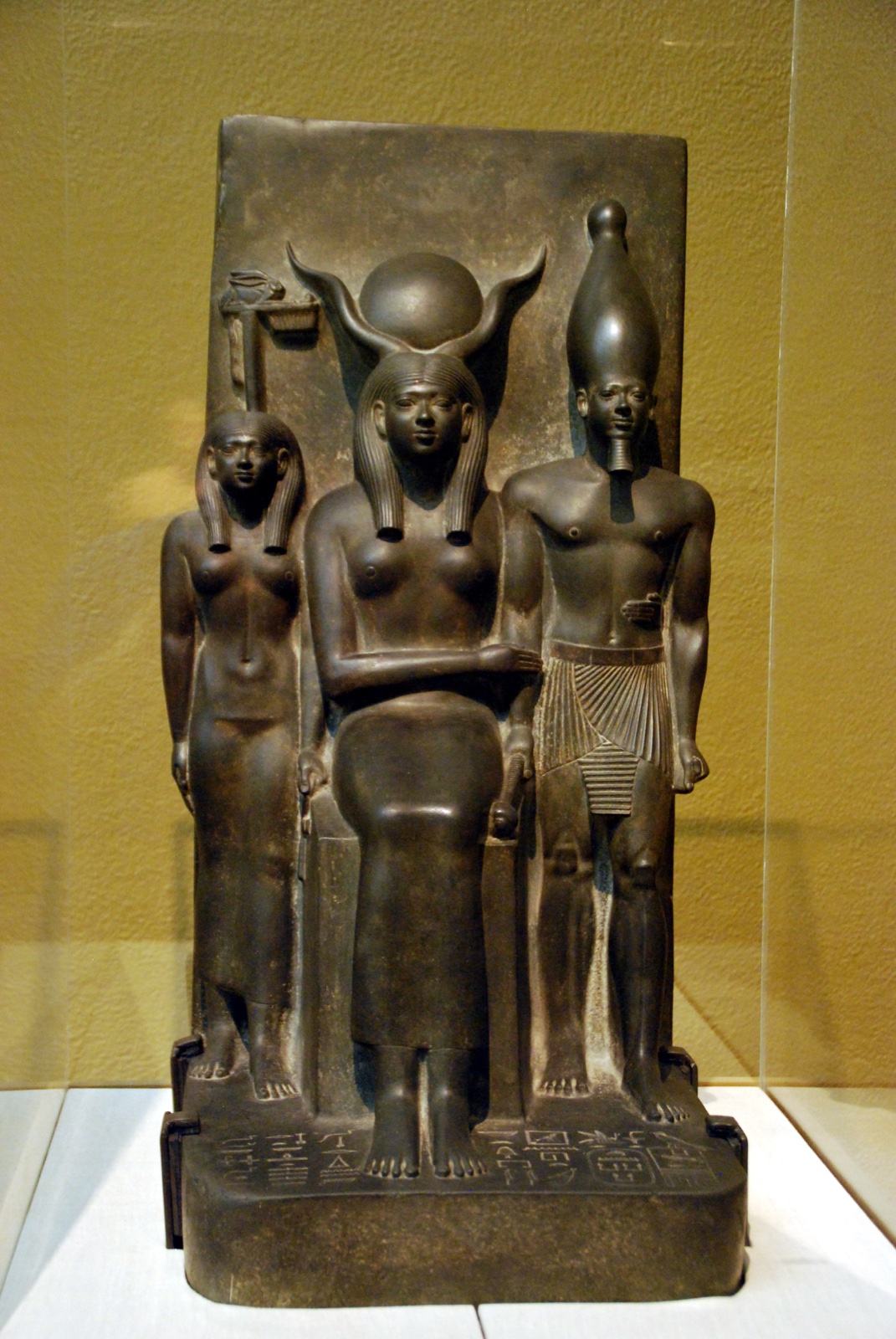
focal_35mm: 63
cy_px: 670
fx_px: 2345
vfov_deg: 31.9
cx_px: 448
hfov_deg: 21.6
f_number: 4.5
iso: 1600
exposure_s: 1/15
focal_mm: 42
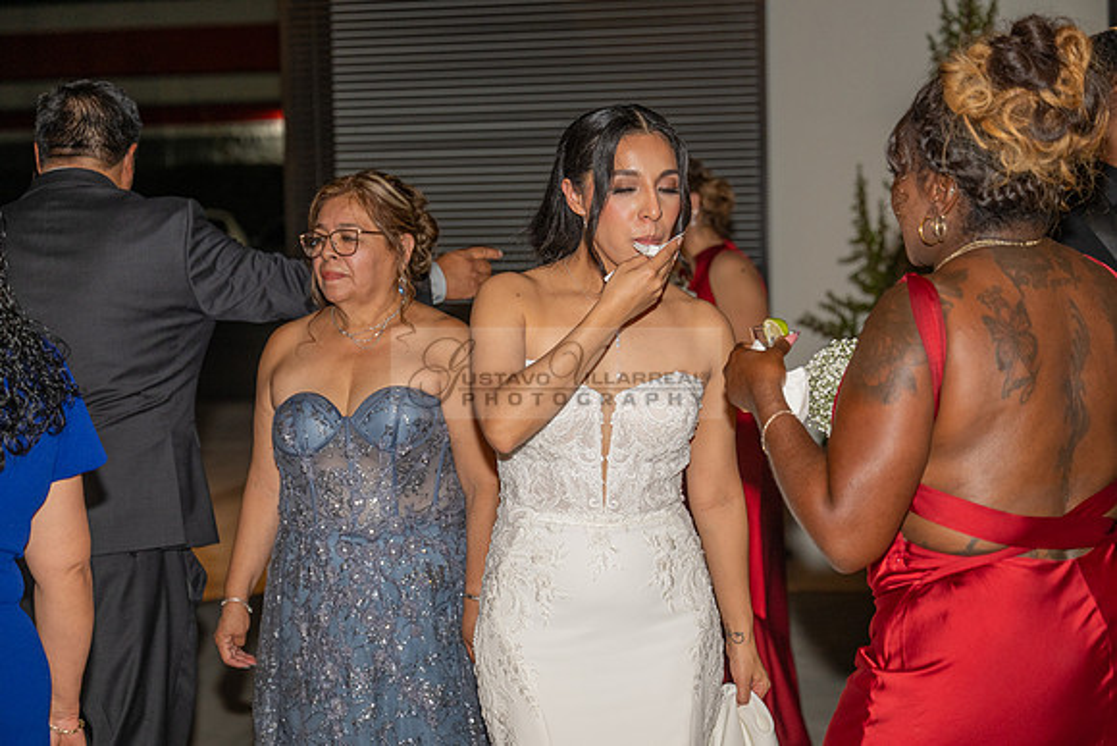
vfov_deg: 19.5
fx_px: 2172
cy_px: 373
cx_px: 558
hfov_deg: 28.8
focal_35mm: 70
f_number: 3.5
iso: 800
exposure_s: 1/200
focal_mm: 70
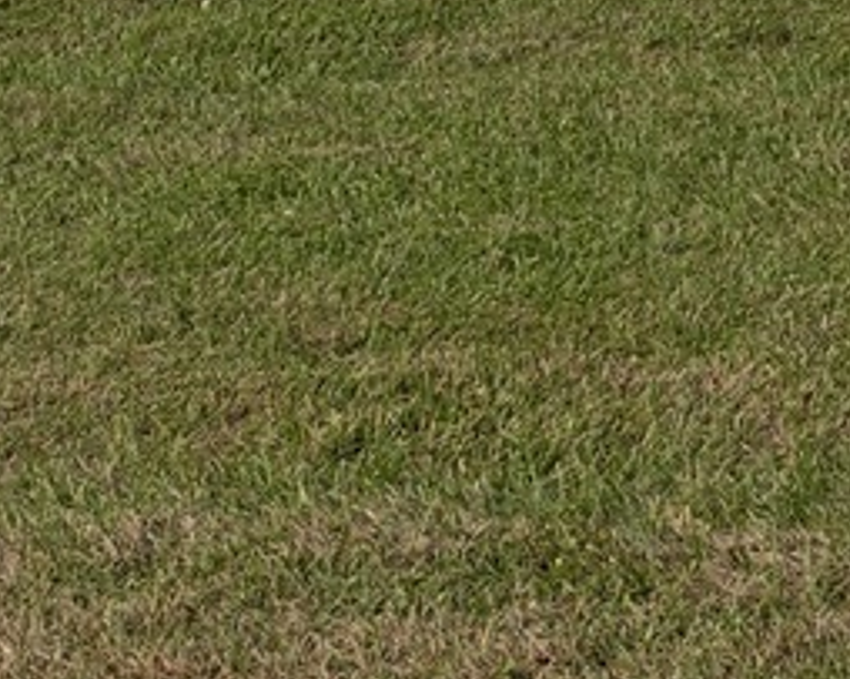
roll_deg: +1.5
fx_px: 3345
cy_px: -274
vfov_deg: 11.2
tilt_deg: -4.1
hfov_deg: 12.4
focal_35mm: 133
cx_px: 1827
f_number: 1.8
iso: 64
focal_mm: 6.93
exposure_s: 1/2762
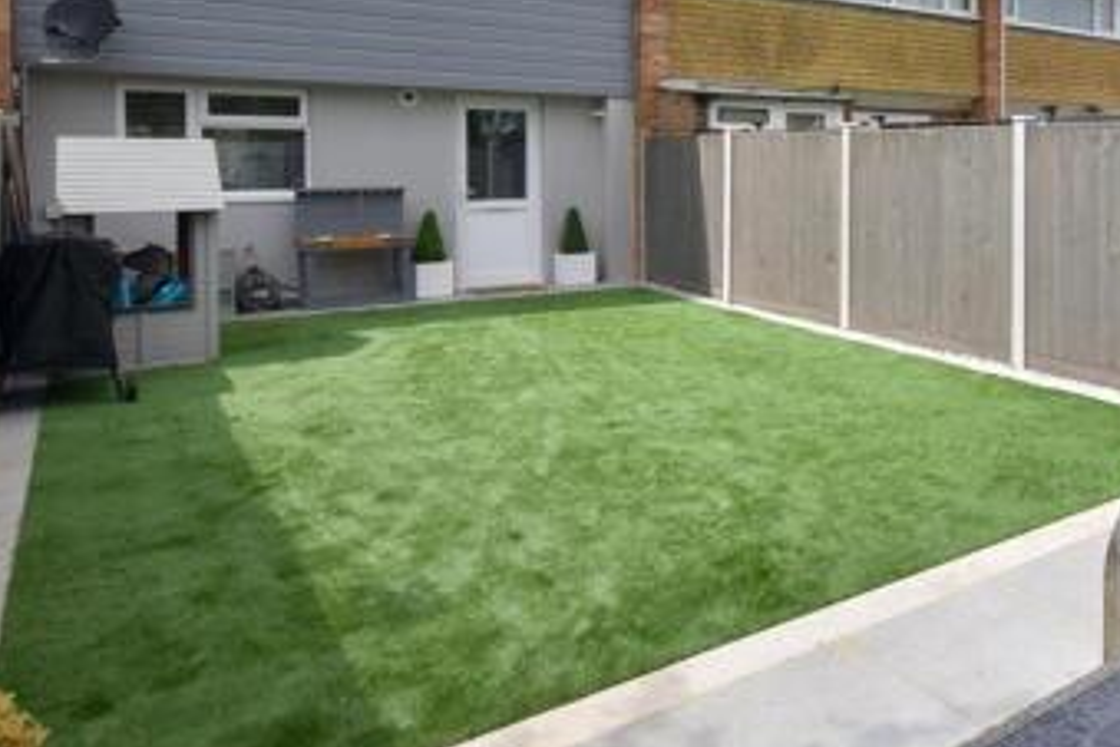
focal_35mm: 29
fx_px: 902
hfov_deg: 58.1
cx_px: 918
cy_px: 177
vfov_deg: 43.4
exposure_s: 1/1600
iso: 500
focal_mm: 10
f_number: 8
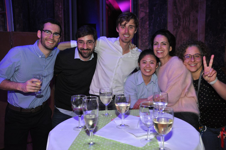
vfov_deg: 39.9
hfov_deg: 57.3
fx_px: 207
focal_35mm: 33
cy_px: 75
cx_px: 113
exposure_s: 1/60
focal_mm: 22
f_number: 4
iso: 800
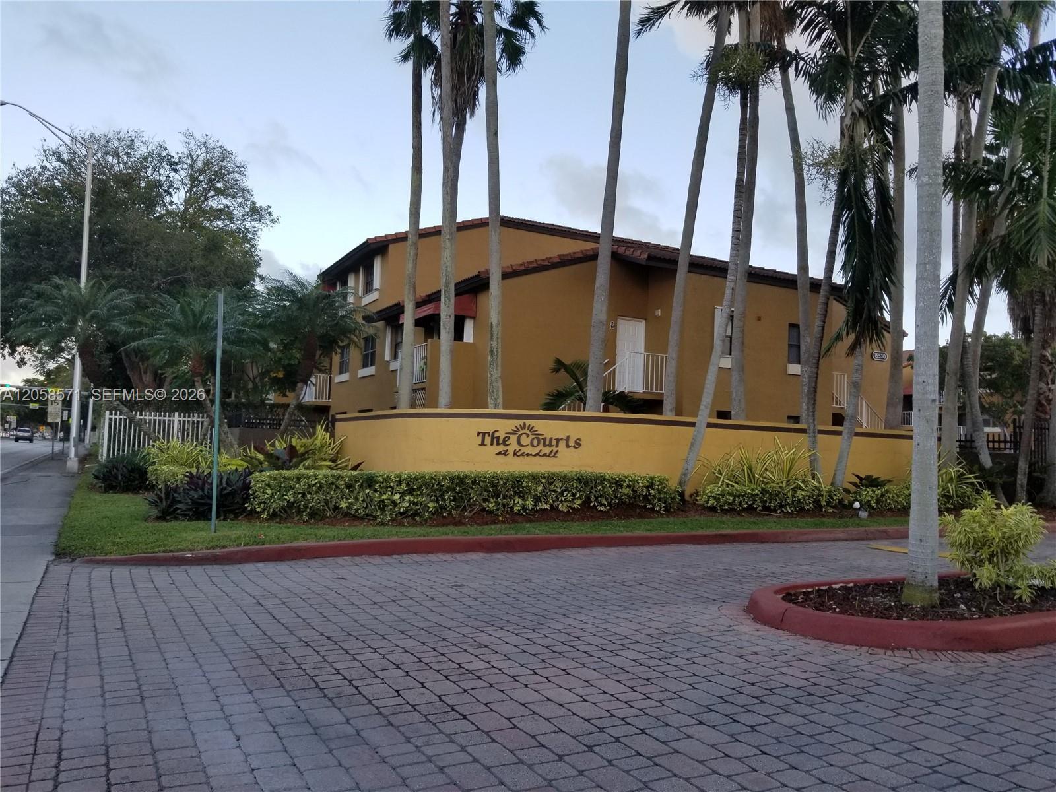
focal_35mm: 26
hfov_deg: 67.3
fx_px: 793
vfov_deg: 53.1
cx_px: 528
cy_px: 396
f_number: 1.7
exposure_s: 1/430
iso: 50
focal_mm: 4.3
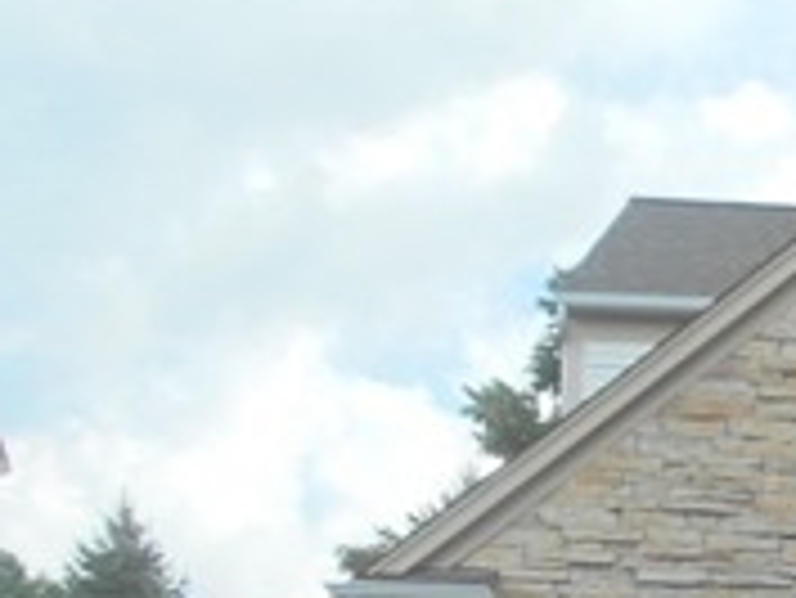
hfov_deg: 17.9
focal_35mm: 94
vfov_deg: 14.5
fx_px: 2163
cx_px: 1295
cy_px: 940
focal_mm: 4.6
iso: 80
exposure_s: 1/640
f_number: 3.2
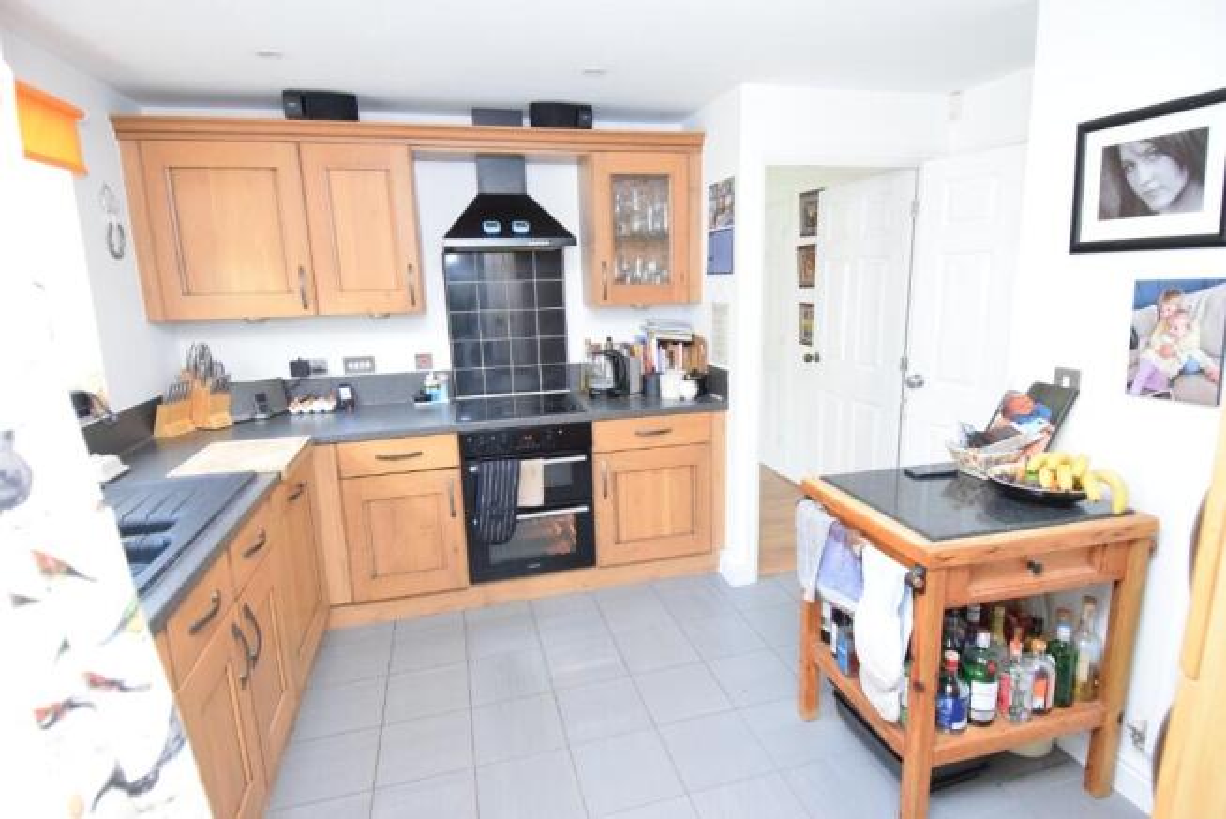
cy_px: 410
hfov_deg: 90.0
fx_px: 613
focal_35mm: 18
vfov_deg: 67.5
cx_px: 613
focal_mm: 12
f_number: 4
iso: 2500
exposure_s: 1/60
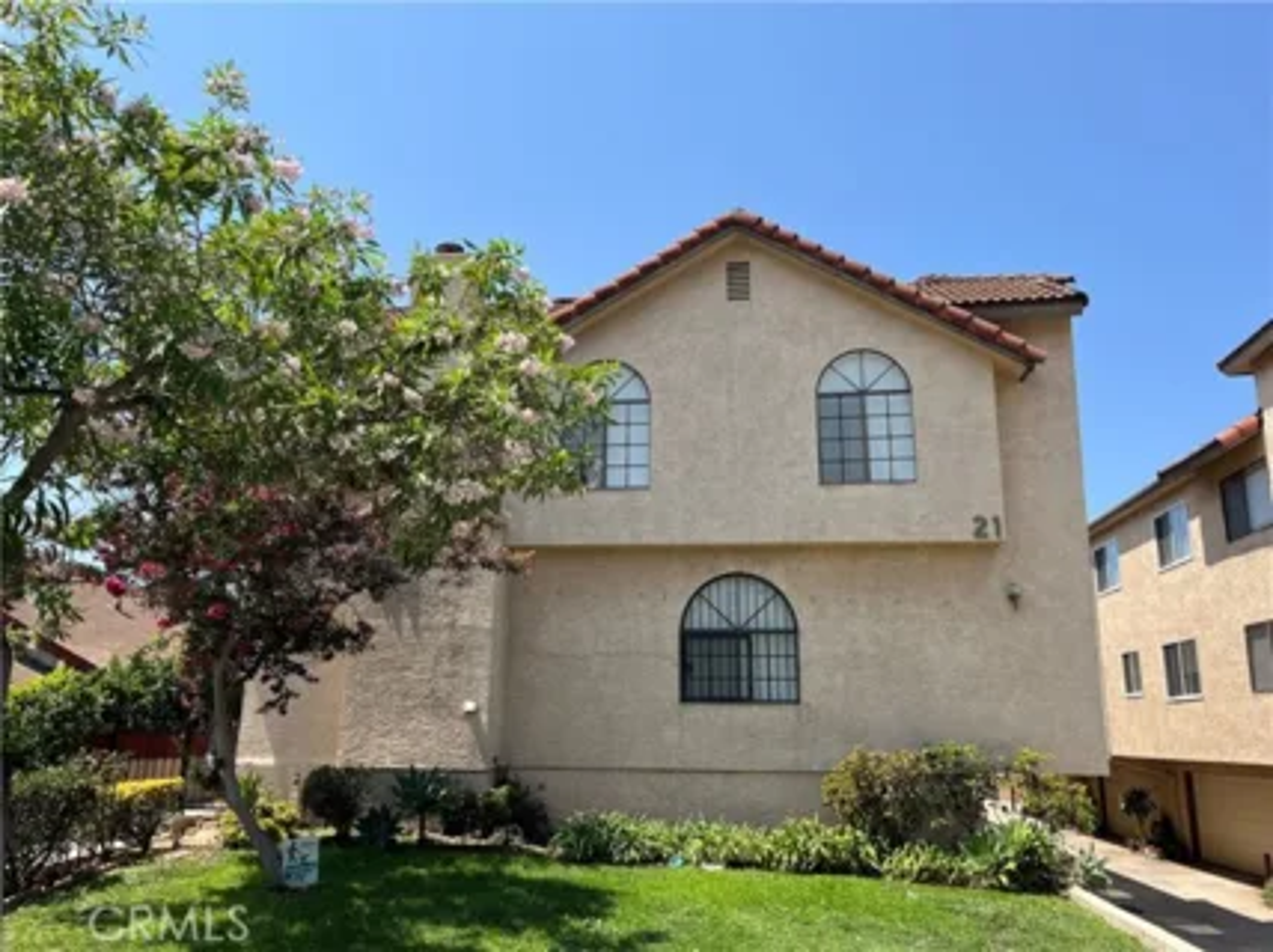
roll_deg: -1.8
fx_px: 955
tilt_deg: +15.6
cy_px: 476
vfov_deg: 53.0
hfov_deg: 67.4
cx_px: 636
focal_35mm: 26
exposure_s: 1/2513
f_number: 1.6
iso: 50
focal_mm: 5.1
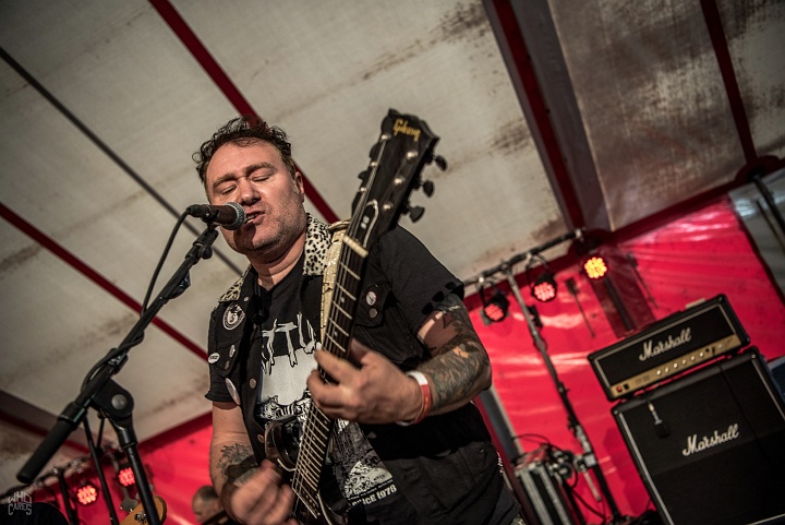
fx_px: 742
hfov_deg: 55.8
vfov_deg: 38.9
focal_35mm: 34
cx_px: 392
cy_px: 262
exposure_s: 1/100
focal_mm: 34
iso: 400
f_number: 2.8
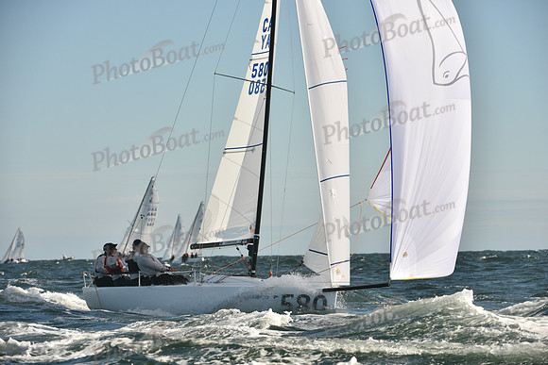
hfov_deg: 10.3
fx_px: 3045
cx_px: 274
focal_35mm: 200
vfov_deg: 6.9
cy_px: 182
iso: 250
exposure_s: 1/1000
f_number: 7.1
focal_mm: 200
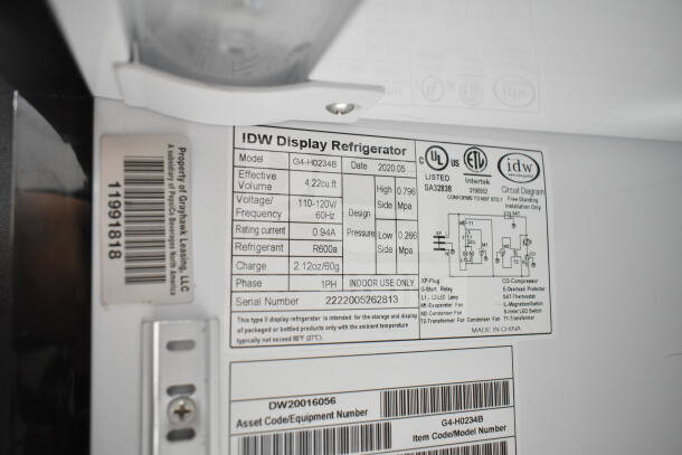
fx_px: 512
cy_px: 228
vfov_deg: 48.0
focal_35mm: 27
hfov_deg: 67.4
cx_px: 341
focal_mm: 18
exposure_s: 1/30
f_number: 3.5
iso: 2200
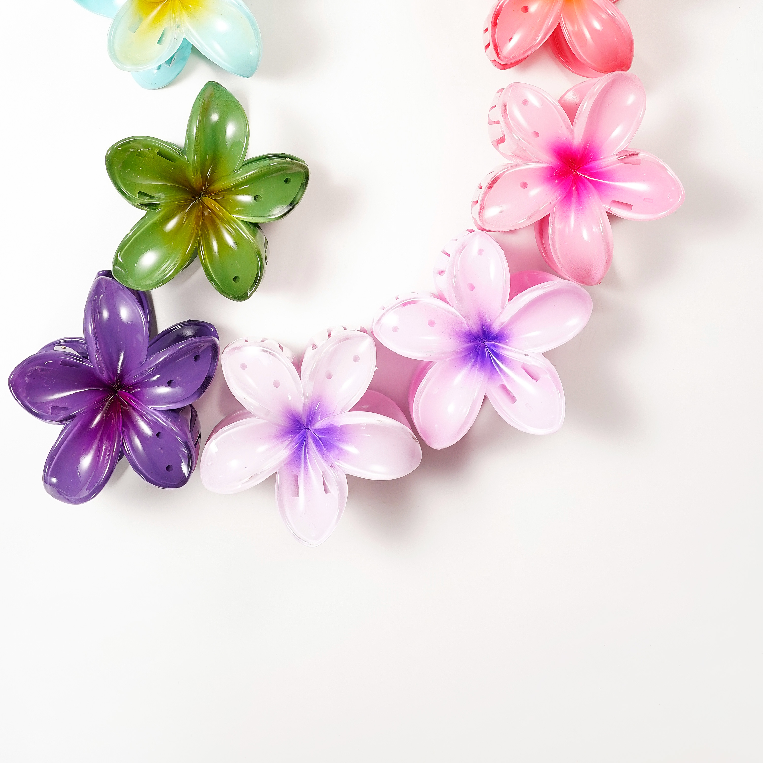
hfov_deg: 36.7
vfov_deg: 34.7
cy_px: 75
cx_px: 323
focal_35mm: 46
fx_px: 1147
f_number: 11
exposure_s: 1/125
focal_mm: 28
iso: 500
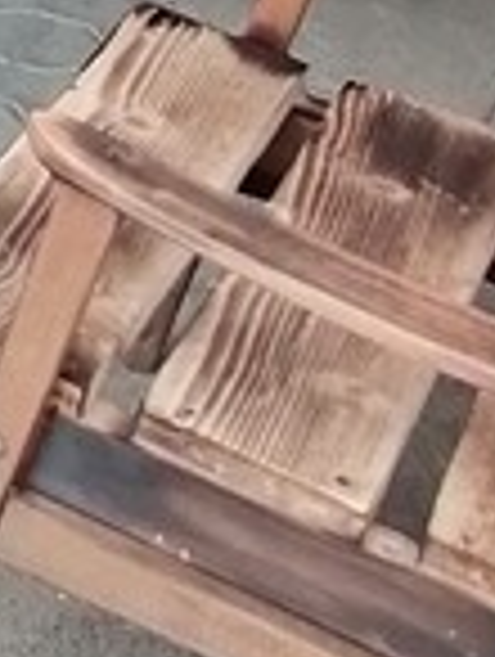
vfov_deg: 14.8
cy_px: -454
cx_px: -234
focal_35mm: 119
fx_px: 2262
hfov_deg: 12.0
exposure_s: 1/50
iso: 50
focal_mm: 1.78
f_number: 2.4
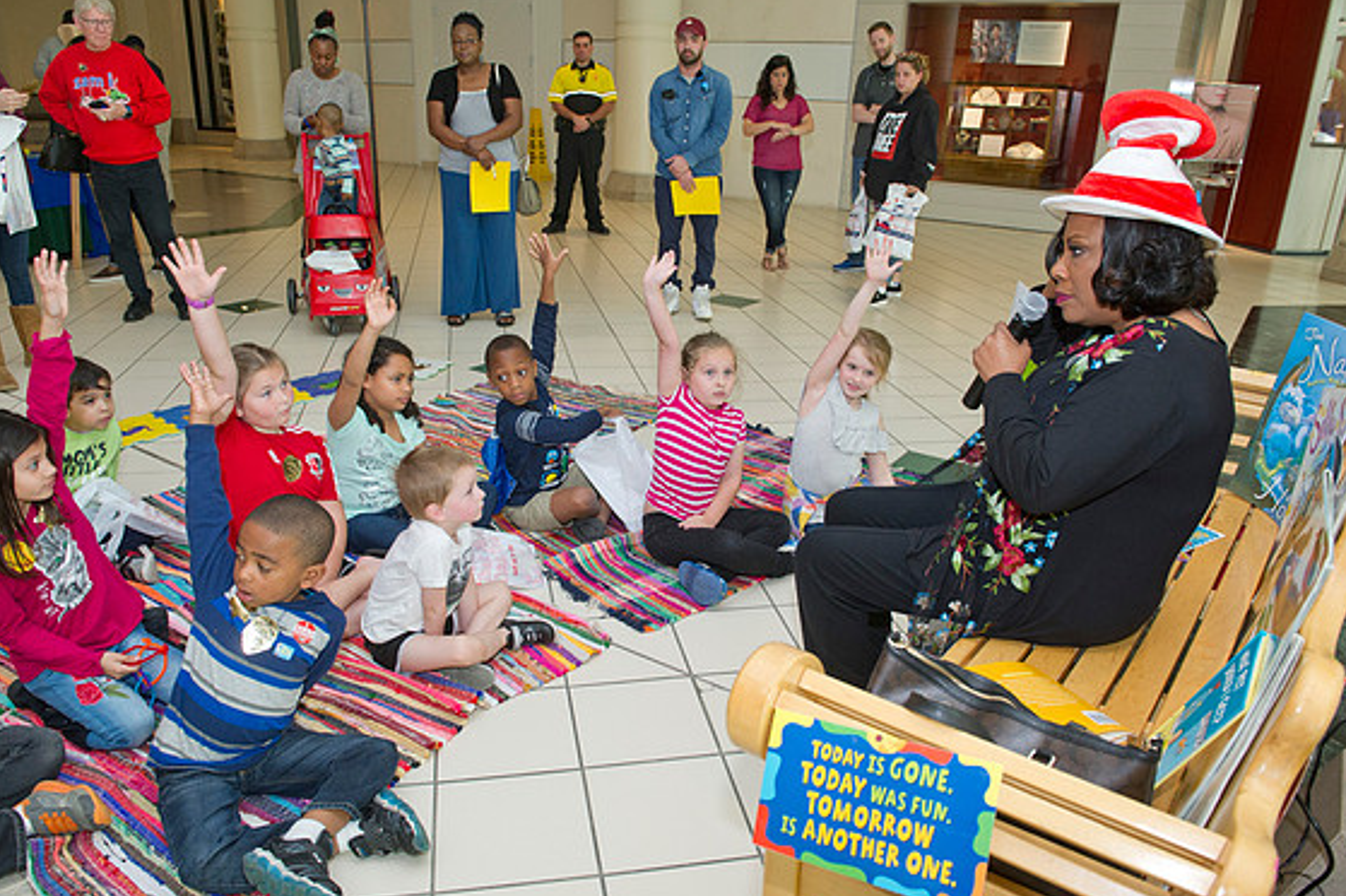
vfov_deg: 47.9
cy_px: 453
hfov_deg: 67.4
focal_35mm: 27
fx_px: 1009
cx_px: 655
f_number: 5.6
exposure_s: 1/250
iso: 1250
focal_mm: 26
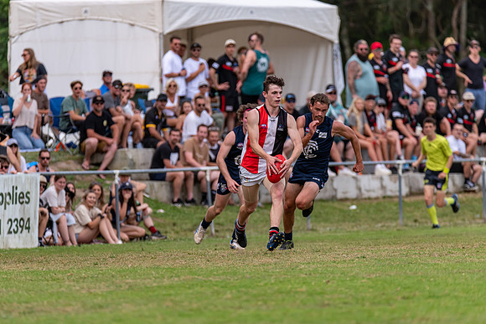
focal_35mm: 420
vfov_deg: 3.3
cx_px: 243
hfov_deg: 4.9
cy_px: 162
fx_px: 5671
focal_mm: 420
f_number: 6.3
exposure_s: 1/1600
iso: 800
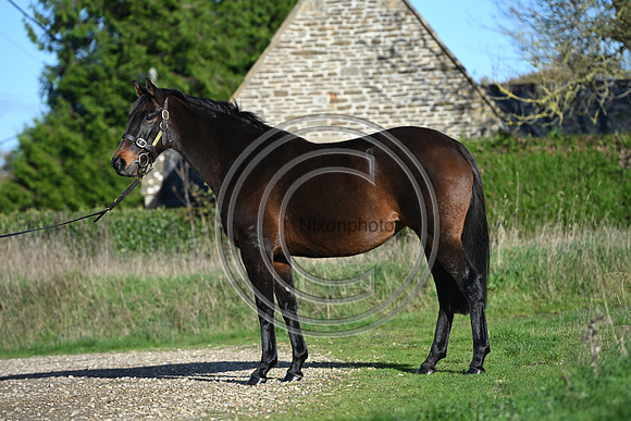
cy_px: 210
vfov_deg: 8.9
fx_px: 2717
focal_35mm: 155
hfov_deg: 13.2
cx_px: 316
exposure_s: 1/1250
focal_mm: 155
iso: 140
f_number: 3.5
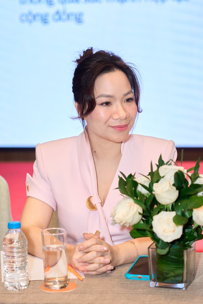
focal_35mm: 105
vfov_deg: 19.5
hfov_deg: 13.0
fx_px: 888
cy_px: 152
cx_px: 102
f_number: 2.8
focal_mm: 70
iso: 640
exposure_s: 1/160
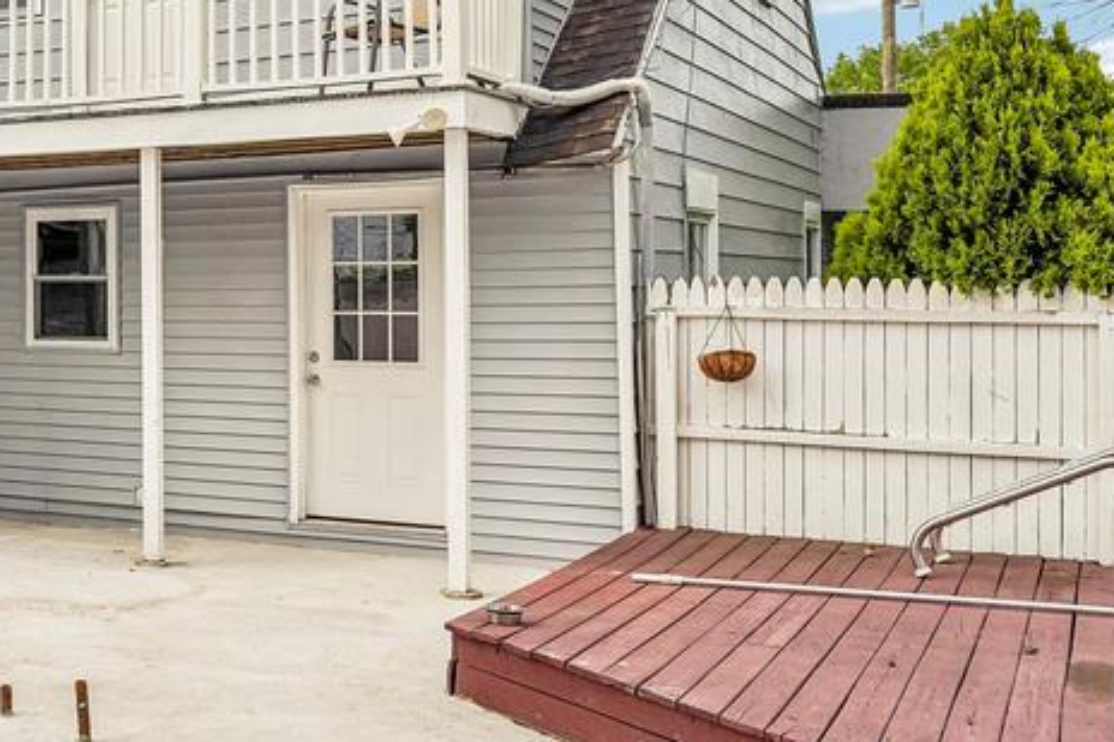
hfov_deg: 33.5
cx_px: -62
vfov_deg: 25.3
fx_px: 1639
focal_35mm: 53
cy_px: 220
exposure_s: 1/1600
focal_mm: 24
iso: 500
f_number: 8
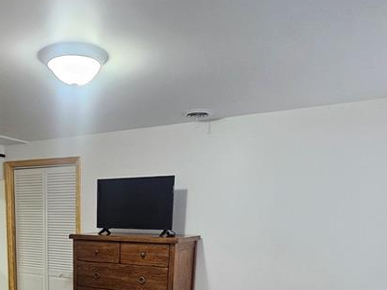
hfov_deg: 53.9
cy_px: 303
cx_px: 92
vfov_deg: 38.2
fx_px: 358
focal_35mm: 32
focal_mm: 2.2
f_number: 2.2
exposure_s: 1/60
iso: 320
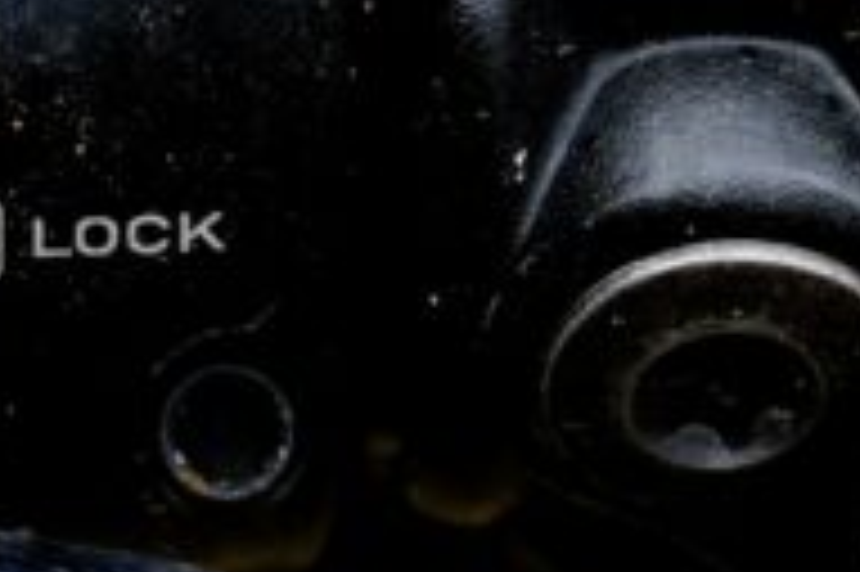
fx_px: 47736
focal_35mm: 2000
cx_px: 959
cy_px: 597
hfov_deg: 1.0
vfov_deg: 0.7
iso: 1000
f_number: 7.1
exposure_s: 1/500
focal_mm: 248.9
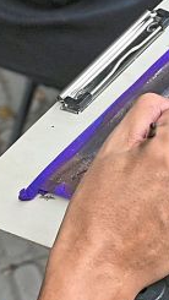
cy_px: 197
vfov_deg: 8.1
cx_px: 80
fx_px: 2109
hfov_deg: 4.6
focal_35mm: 265
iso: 200
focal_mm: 50
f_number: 5
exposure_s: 1/320
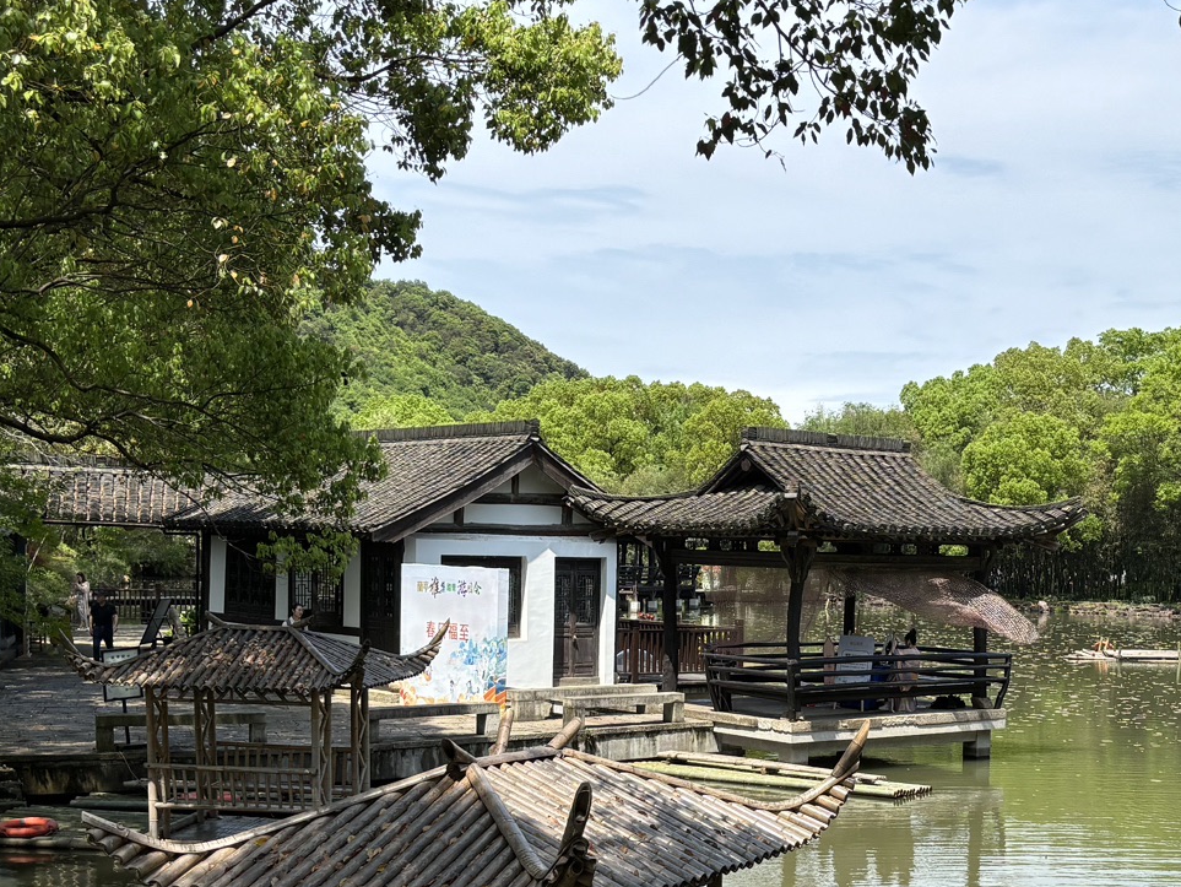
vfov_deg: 26.7
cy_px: 659
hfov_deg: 35.0
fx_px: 1843
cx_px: 845
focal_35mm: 54
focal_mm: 5.96
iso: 50
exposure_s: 1/2639
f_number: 1.6
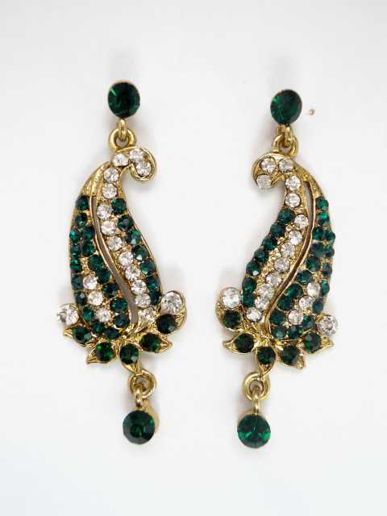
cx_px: 194
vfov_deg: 50.1
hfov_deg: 38.7
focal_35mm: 37
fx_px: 552
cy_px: 258
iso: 80
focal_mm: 6.7
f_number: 3.2
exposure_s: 1/30
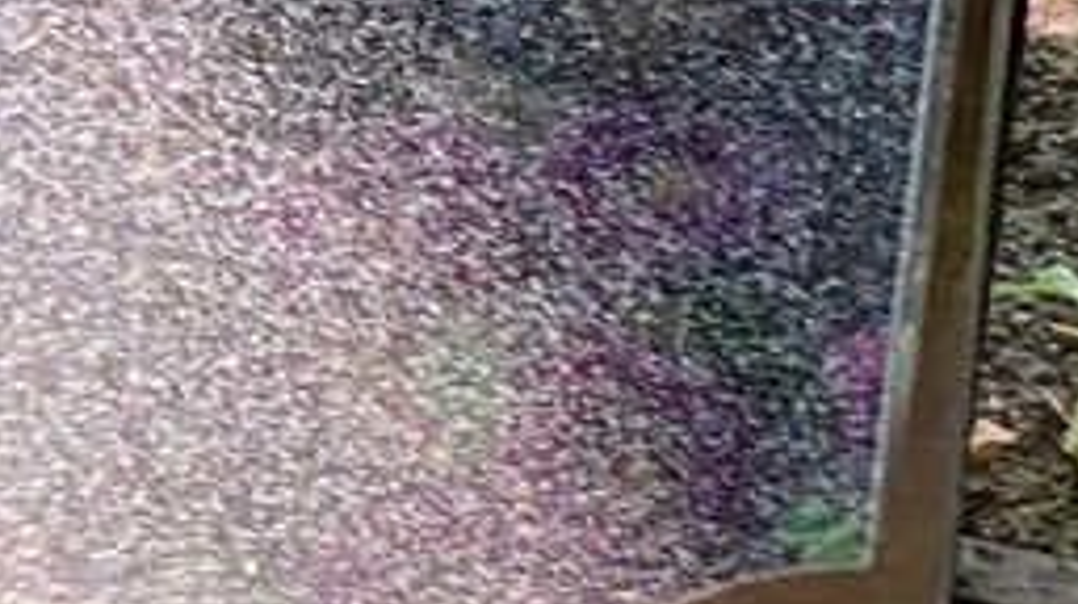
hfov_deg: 6.5
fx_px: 9081
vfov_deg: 3.7
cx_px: -1493
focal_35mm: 318
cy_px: -1074
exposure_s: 1/60
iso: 160
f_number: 2
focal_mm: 6
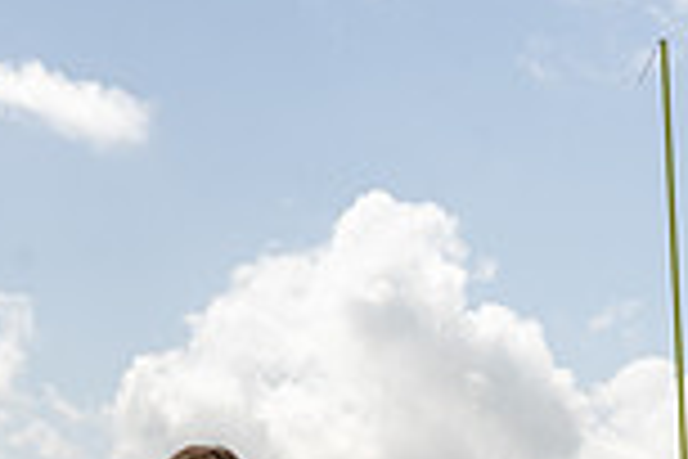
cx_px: 211
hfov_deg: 20.3
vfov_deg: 11.8
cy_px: 994
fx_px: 1911
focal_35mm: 100
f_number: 8
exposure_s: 1/250
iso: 100
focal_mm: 34
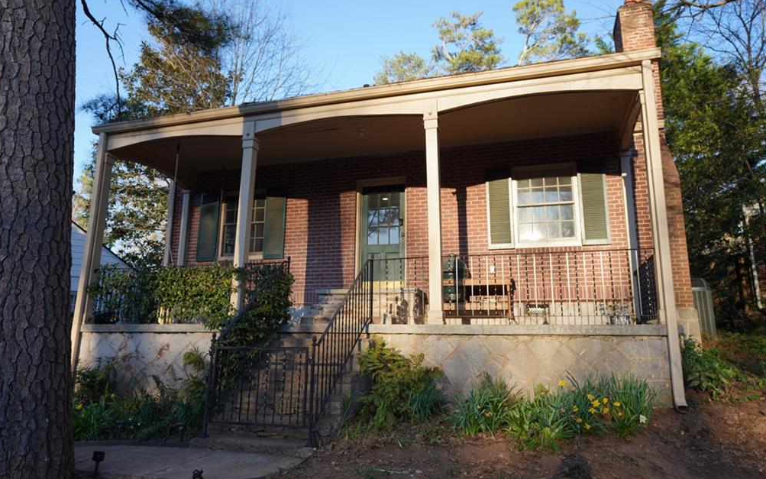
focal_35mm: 26
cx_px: 380
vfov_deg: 47.6
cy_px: 222
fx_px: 543
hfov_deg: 70.4
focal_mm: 25
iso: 100
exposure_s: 1/125
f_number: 4.5
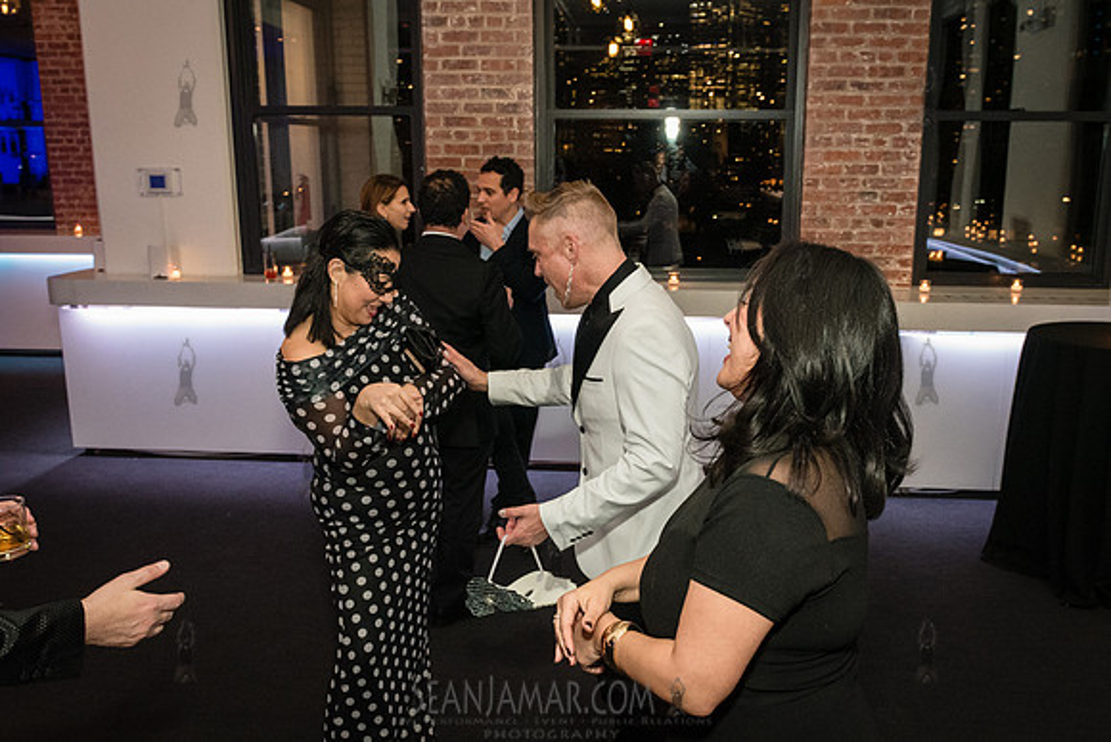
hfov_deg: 59.0
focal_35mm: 32
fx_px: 980
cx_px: 611
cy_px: 371
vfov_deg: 41.4
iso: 5000
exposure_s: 1/160
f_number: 4.5
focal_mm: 24
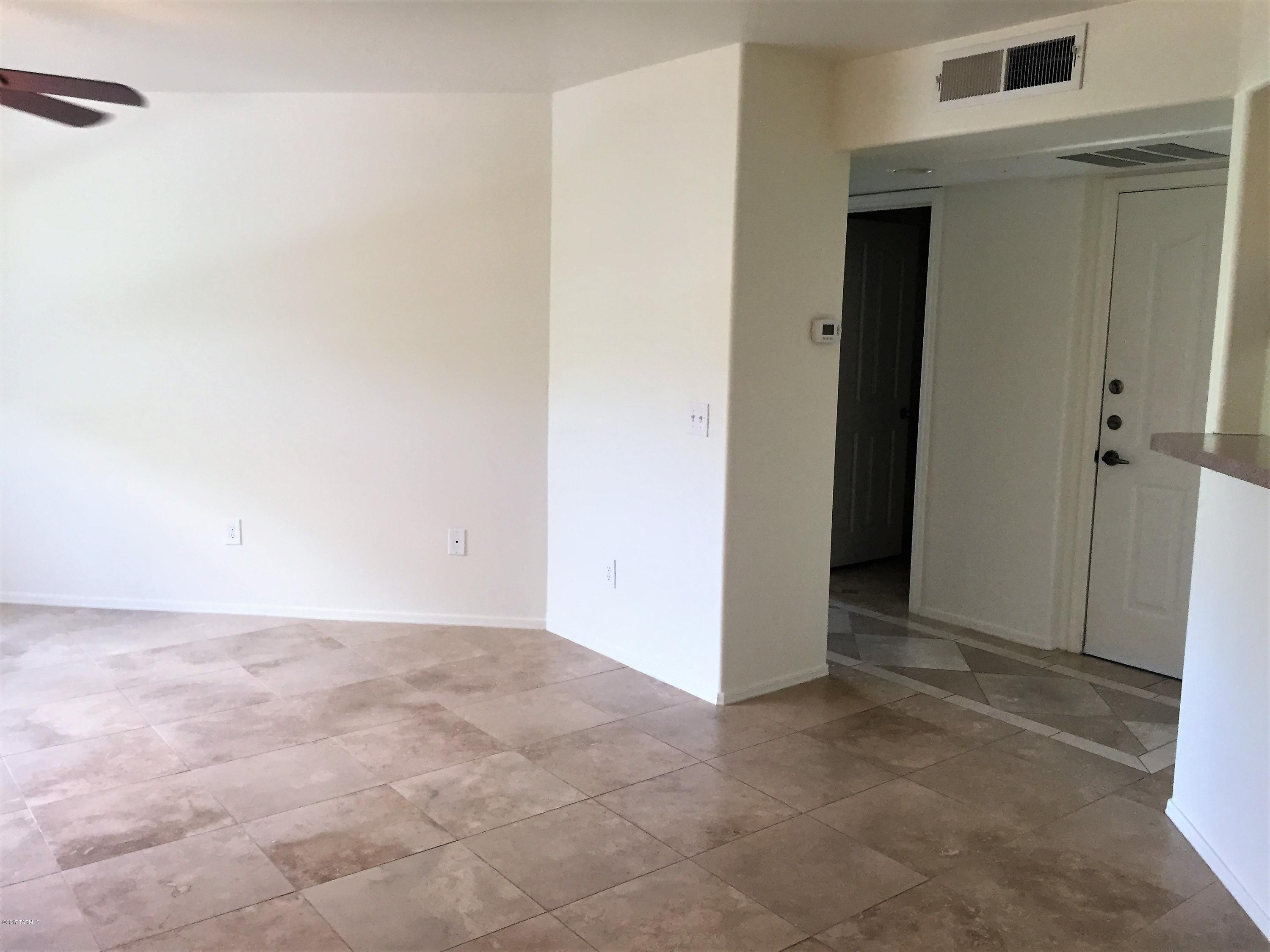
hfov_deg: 61.7
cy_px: 476
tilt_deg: -8.9
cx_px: 635
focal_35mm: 29
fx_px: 1064
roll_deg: -0.8
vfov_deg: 48.2
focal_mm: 4.15
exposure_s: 1/30
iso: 50
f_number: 2.2
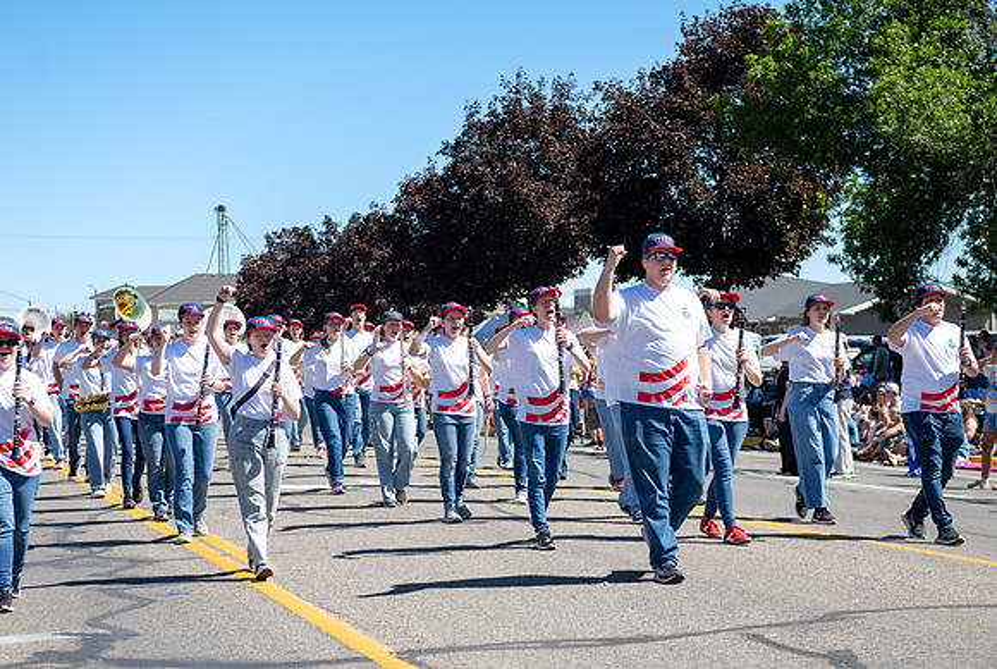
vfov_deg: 19.1
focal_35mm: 71
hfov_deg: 28.2
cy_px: 313
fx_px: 1983
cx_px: 430
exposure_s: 1/800
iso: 100
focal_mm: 62
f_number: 2.8
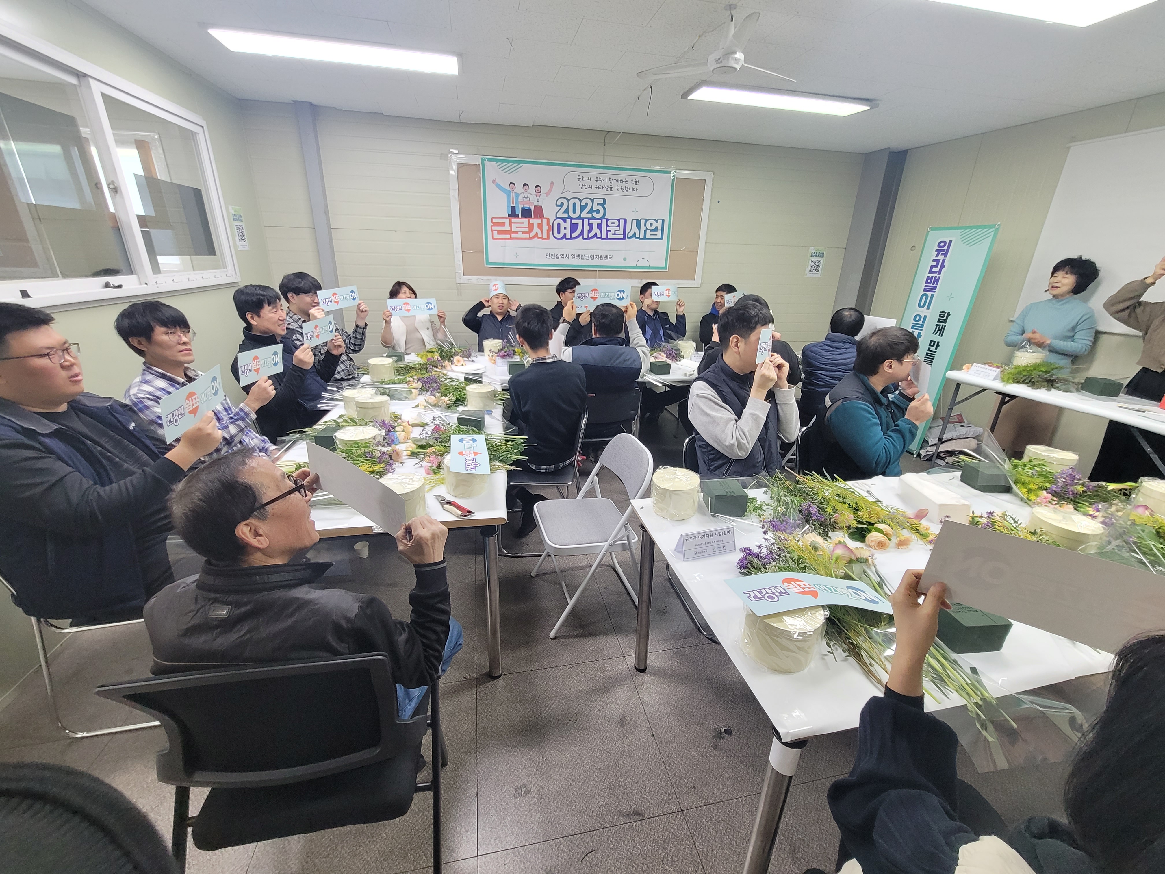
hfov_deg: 106.2
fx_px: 438
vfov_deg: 89.9
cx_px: 582
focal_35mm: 13
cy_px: 437
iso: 250
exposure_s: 1/60
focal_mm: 2.2
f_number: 2.2
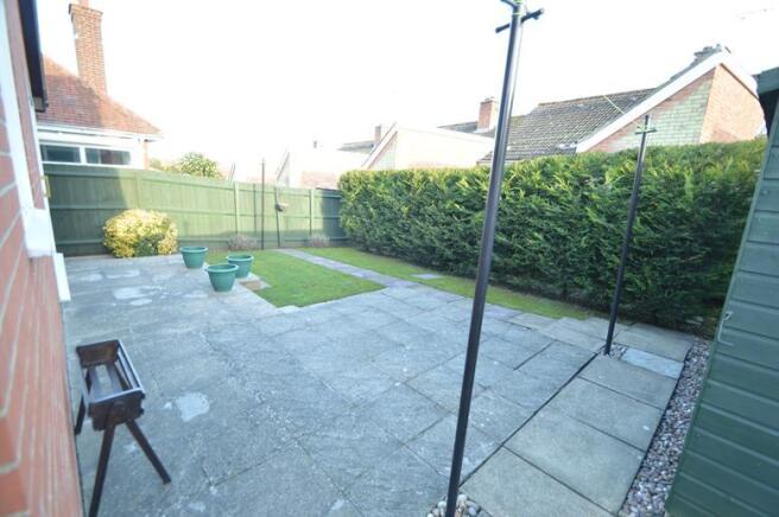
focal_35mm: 15
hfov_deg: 100.4
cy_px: 258
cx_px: 390
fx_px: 324
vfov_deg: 77.2
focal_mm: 10
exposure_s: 1/40
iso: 100
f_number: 3.5
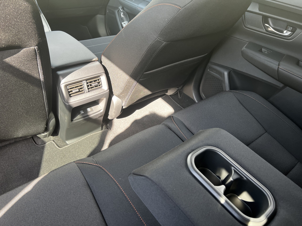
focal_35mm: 26
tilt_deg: -39.2
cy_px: 113
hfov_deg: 67.3
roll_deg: -6.8
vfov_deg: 53.1
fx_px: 227
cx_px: 151
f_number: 1.5
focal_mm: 5.7
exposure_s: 1/121
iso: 100
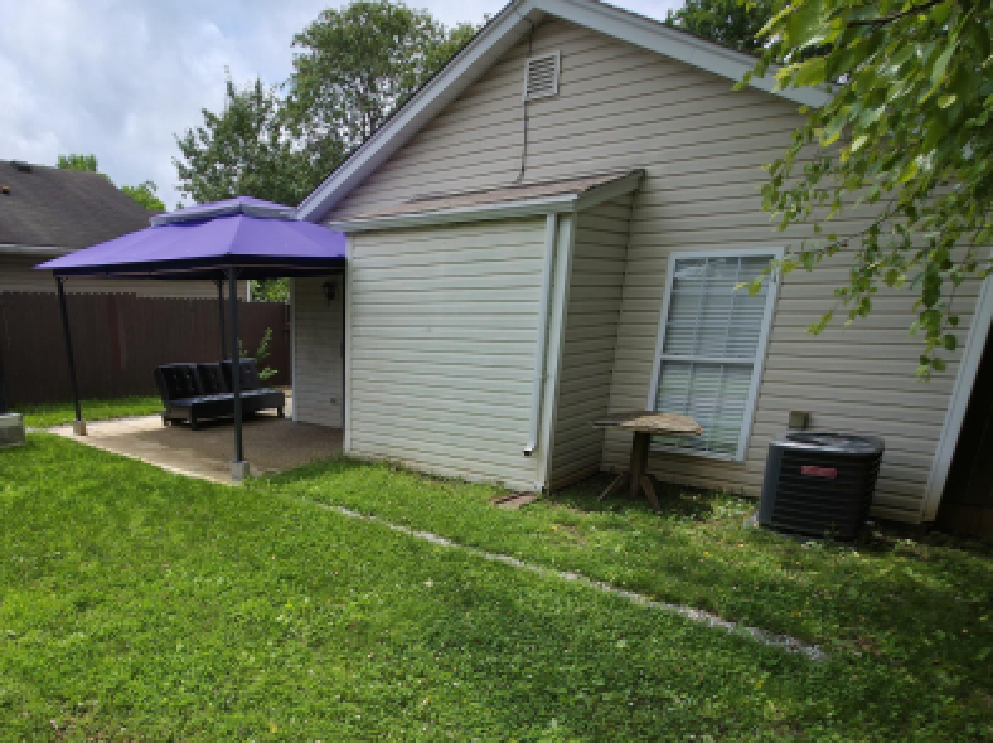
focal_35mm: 22
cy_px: 526
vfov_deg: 58.8
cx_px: 334
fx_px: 631
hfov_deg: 74.2
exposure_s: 1/1293
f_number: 1.9
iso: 20
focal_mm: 2.2
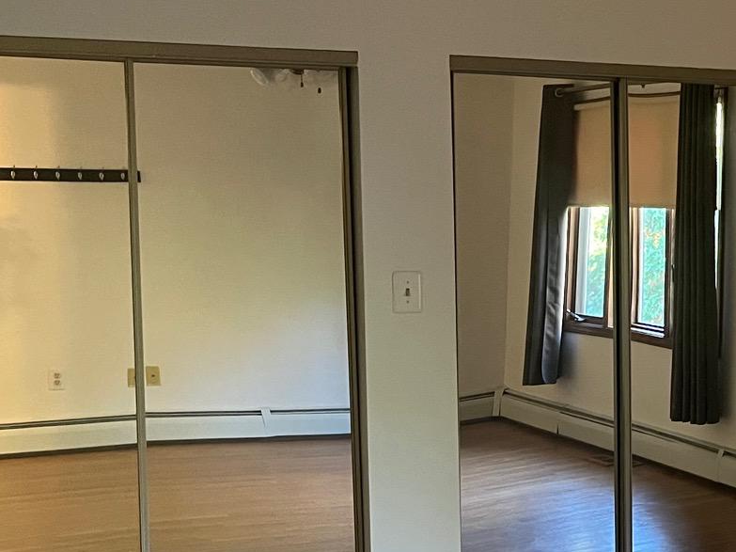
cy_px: 286
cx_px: 857
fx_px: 1446
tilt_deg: -2.9
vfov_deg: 21.6
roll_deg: +1.2
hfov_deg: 25.9
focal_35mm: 68
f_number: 1.6
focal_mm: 5.1
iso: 500
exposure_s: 1/60
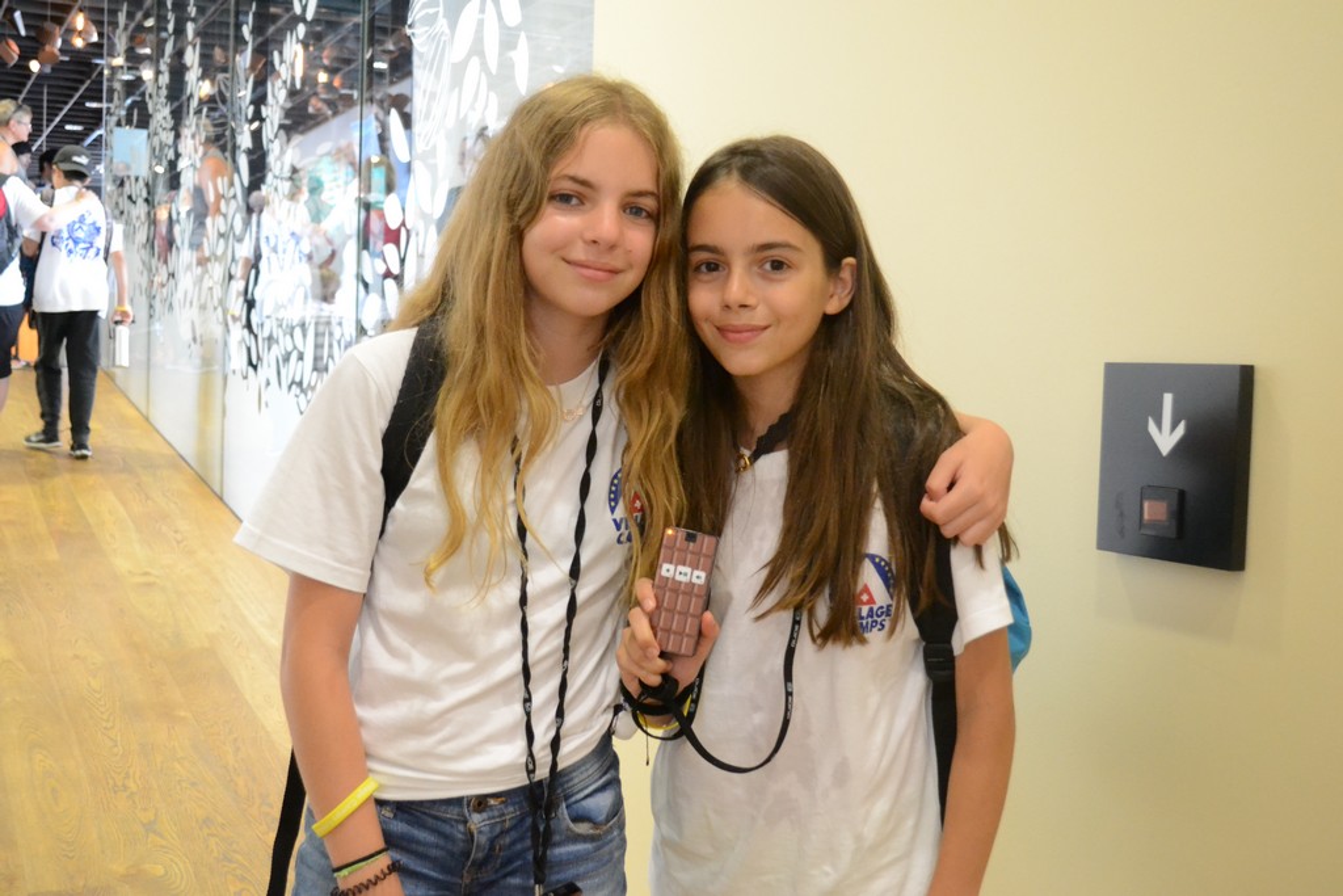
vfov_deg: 29.9
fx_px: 1679
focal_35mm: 45
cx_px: 672
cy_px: 448
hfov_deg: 43.6
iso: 3200
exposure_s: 1/30
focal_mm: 30
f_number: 4.5
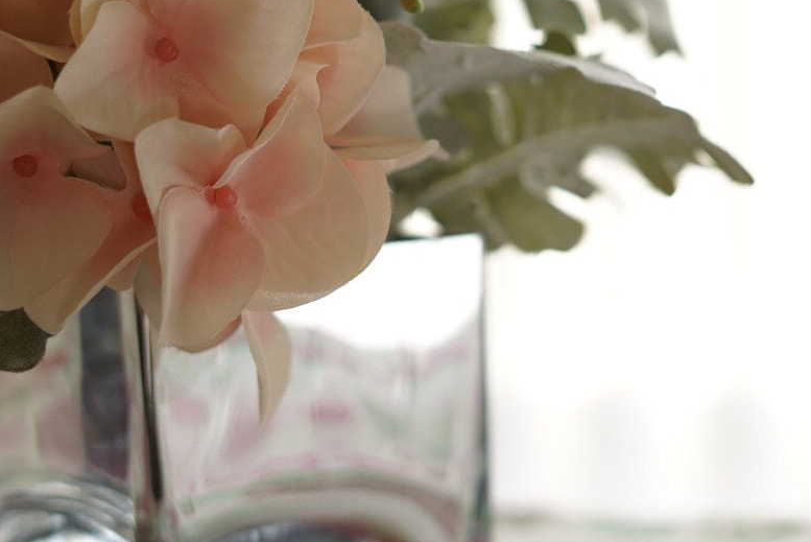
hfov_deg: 19.8
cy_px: 121
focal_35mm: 103
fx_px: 2322
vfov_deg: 13.3
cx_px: 500
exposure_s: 1/80
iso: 100
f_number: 2.5
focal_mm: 50
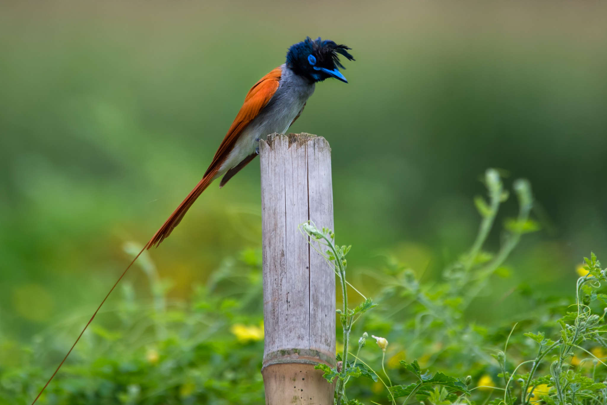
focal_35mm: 601
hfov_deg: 3.4
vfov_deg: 2.3
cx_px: 304
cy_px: 202
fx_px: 10133
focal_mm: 600
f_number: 7.1
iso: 1250
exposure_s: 1/1600
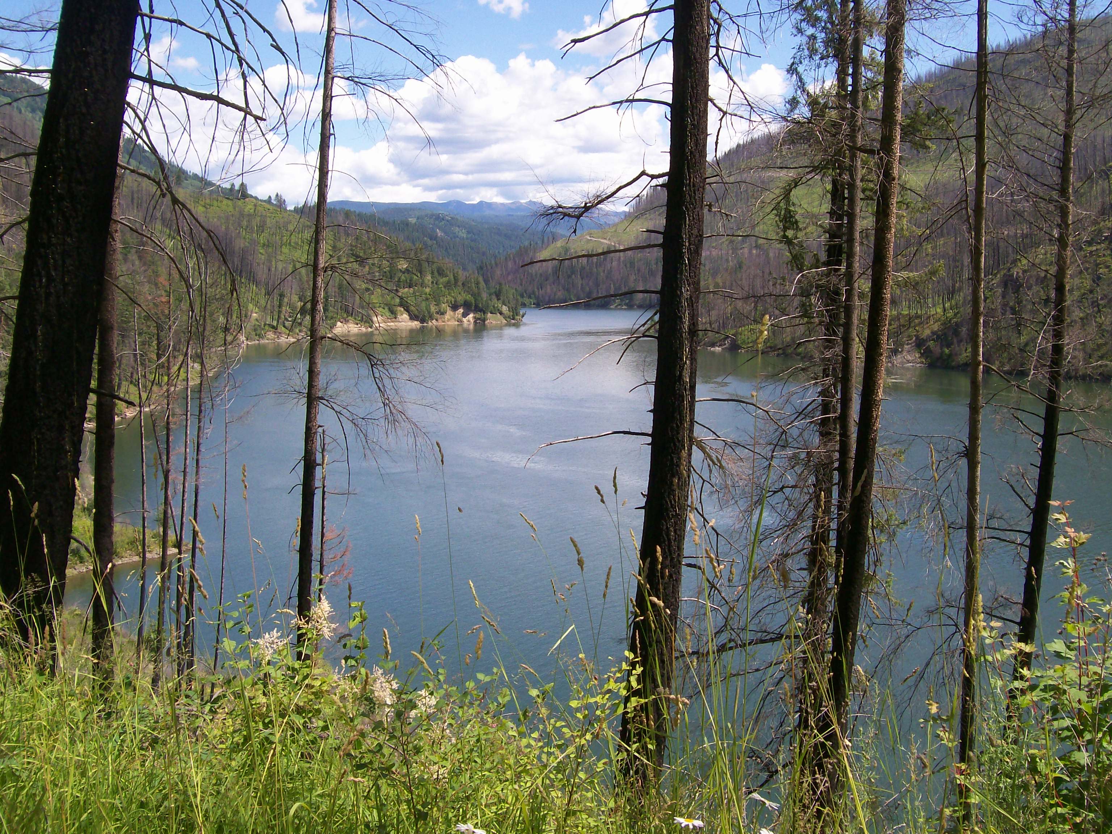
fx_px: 1156
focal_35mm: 36
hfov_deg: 51.4
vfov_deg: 39.7
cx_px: 556
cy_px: 417
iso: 80
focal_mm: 6
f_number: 4.8
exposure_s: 1/431
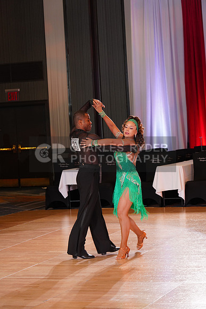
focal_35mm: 105
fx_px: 901
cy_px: 154
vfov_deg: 19.5
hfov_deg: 13.0
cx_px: 103
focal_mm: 105
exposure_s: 1/160
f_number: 5
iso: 1600
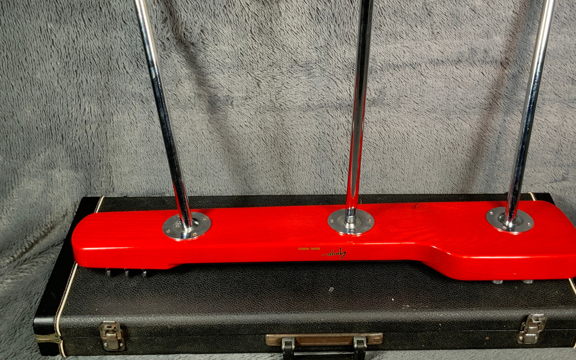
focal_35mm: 45
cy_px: 102
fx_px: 706
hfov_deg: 44.2
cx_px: 331
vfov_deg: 28.3
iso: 64
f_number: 1.8
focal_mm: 3
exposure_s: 1/104
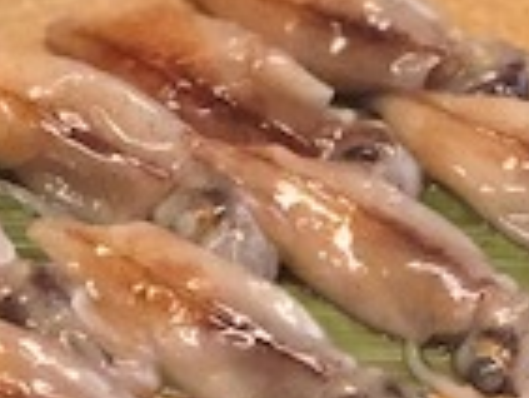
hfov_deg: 7.6
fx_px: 3946
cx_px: -191
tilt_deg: -38.8
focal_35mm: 258
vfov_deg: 5.7
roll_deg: -0.9
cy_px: -34
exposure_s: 1/30
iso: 500
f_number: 2.8
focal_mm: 6.6
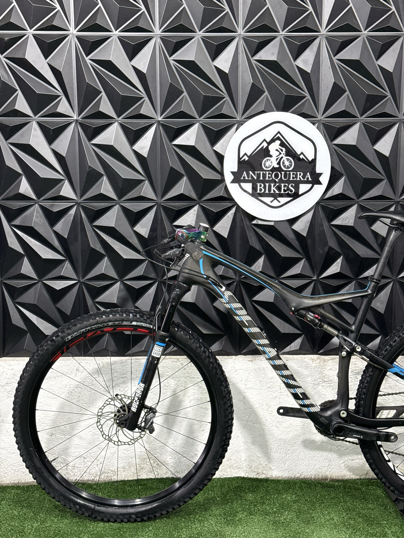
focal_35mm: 48
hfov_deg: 30.3
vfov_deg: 39.7
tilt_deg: -8.0
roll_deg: +0.1
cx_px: 202
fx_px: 747
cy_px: 269
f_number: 1.78
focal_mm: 6.76
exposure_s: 1/60
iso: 200
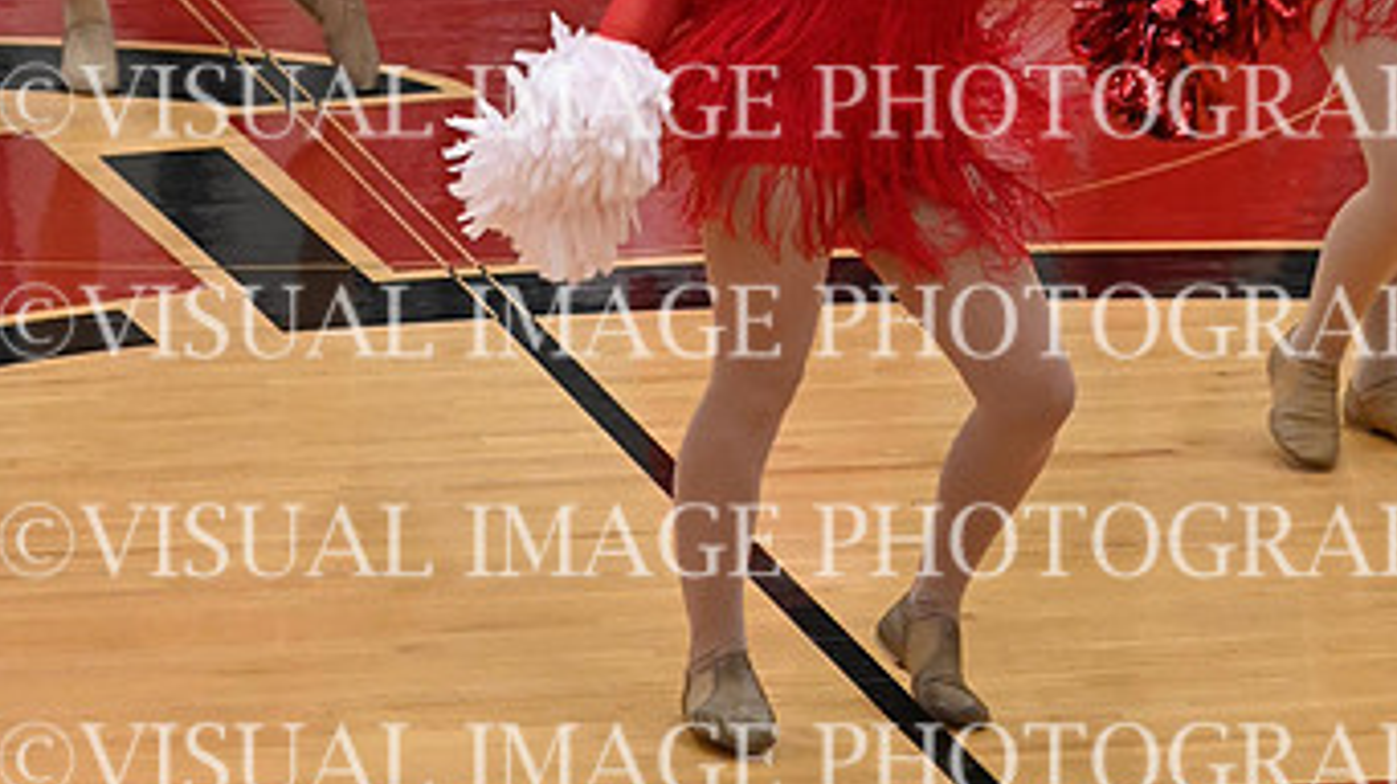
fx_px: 11848
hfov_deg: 6.7
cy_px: -8
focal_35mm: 320
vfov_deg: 3.8
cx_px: 786
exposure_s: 1/400
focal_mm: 120
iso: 6400
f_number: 4
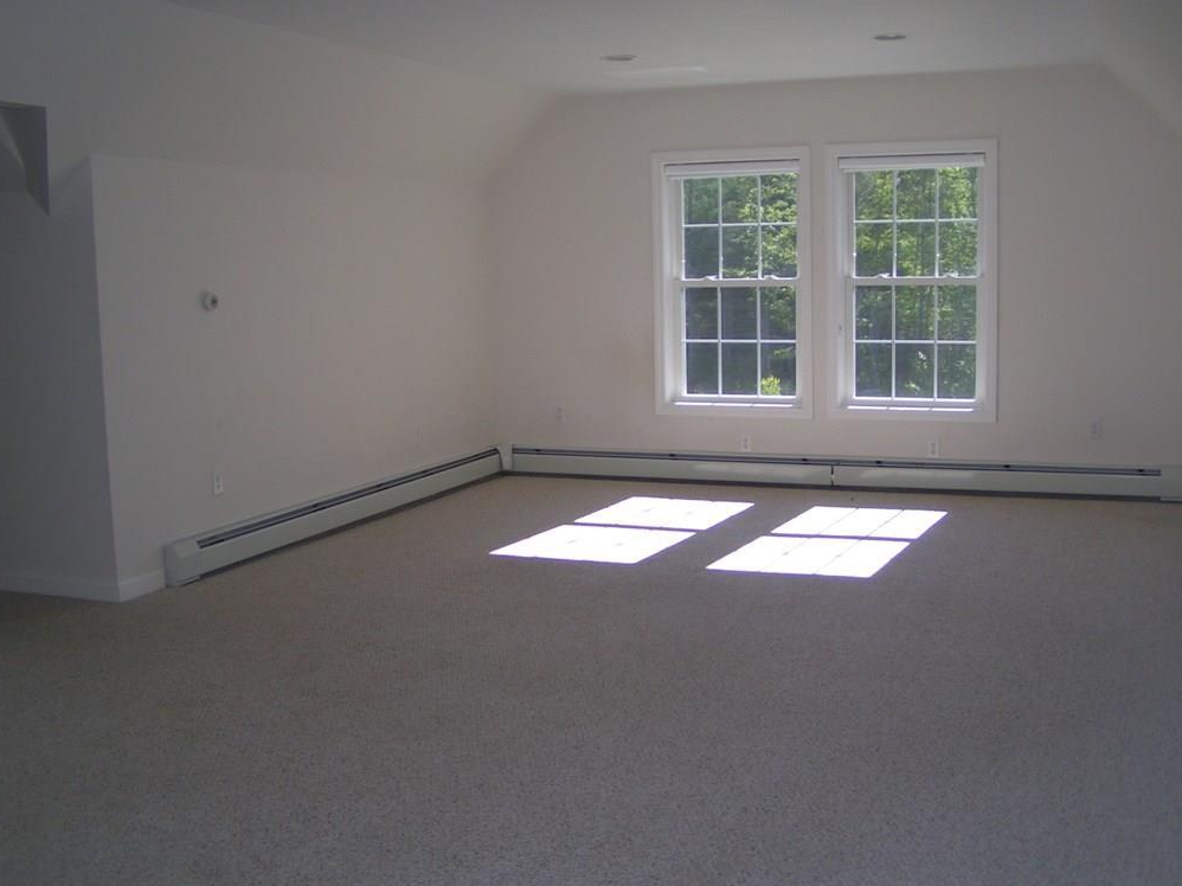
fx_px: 1331
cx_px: 593
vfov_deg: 36.8
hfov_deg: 47.9
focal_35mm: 39
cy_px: 434
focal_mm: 5.8
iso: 50
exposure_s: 1/160
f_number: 2.8
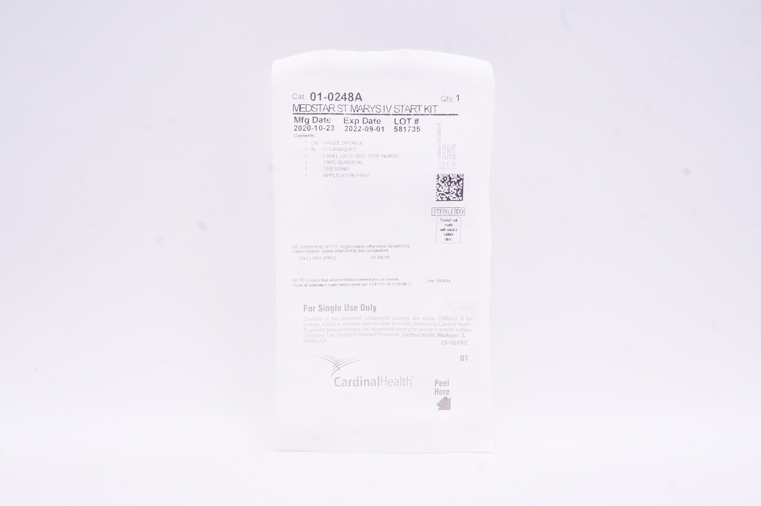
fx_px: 792
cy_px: 253
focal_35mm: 38
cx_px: 380
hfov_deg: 51.3
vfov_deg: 35.4
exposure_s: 1/20
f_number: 14
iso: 800
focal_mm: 25
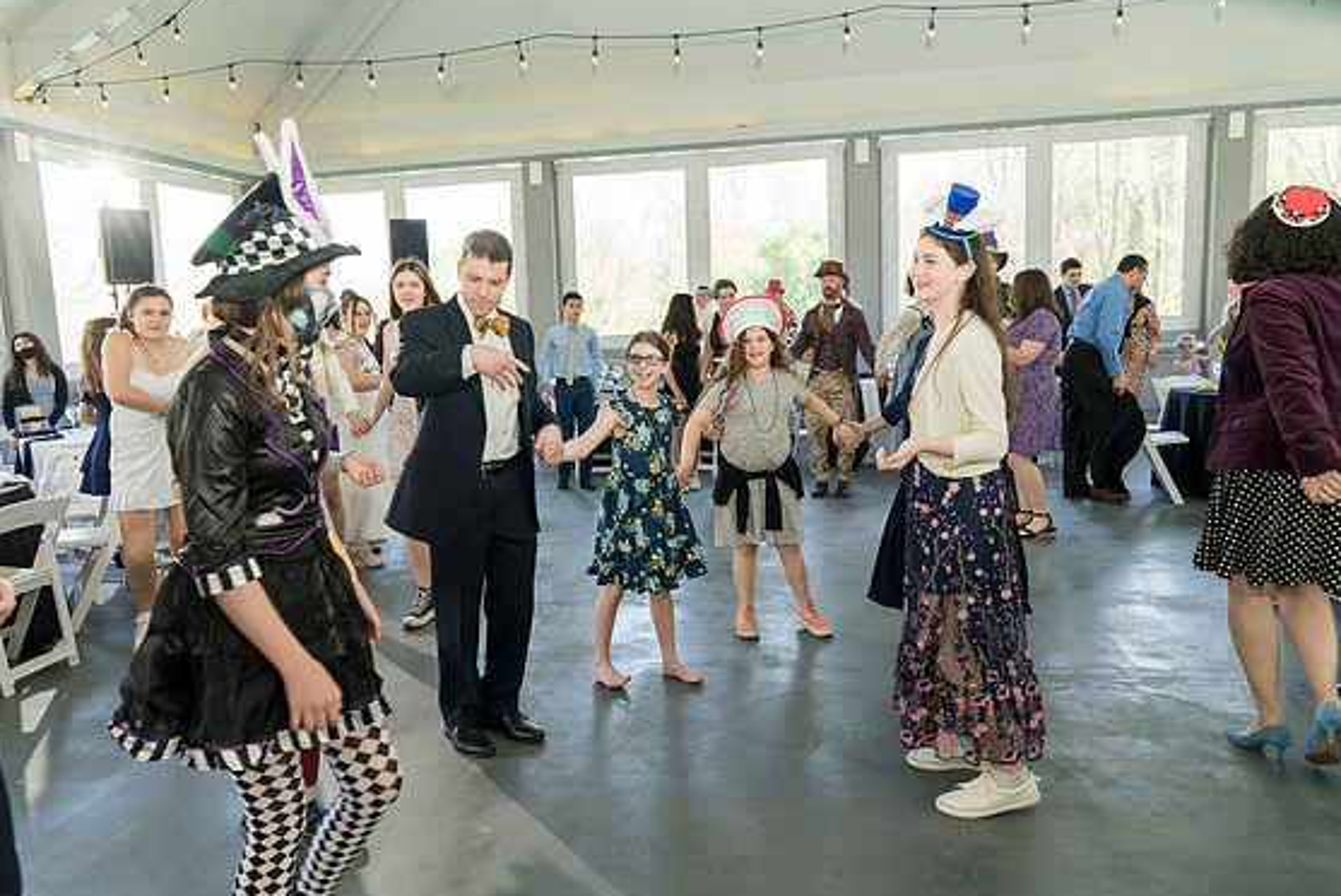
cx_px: 655
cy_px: 454
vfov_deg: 51.3
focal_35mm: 25
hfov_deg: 71.5
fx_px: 932
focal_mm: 24
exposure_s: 1/160
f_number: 6.3
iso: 1250
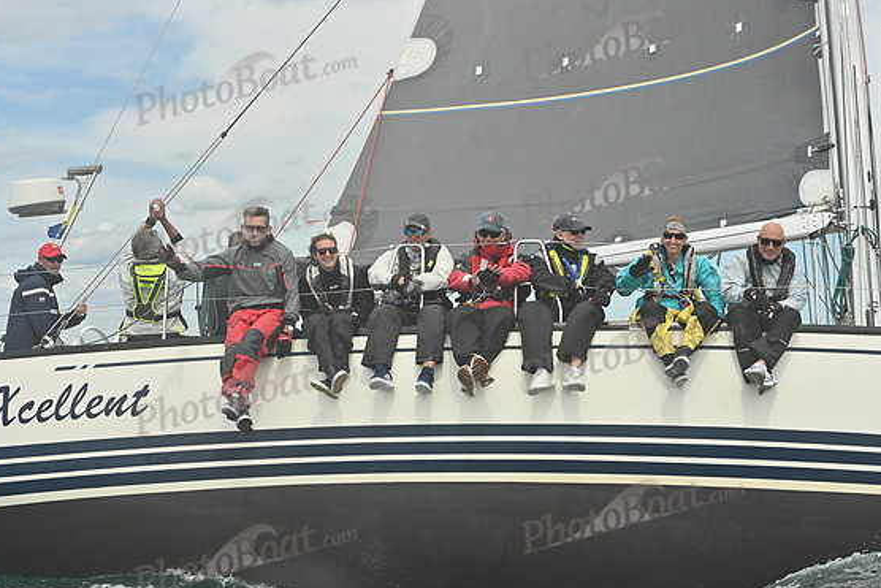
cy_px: 291
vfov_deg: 18.7
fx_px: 1787
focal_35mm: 73
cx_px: 440
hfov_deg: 27.7
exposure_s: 1/1250
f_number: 8
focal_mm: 70
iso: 320
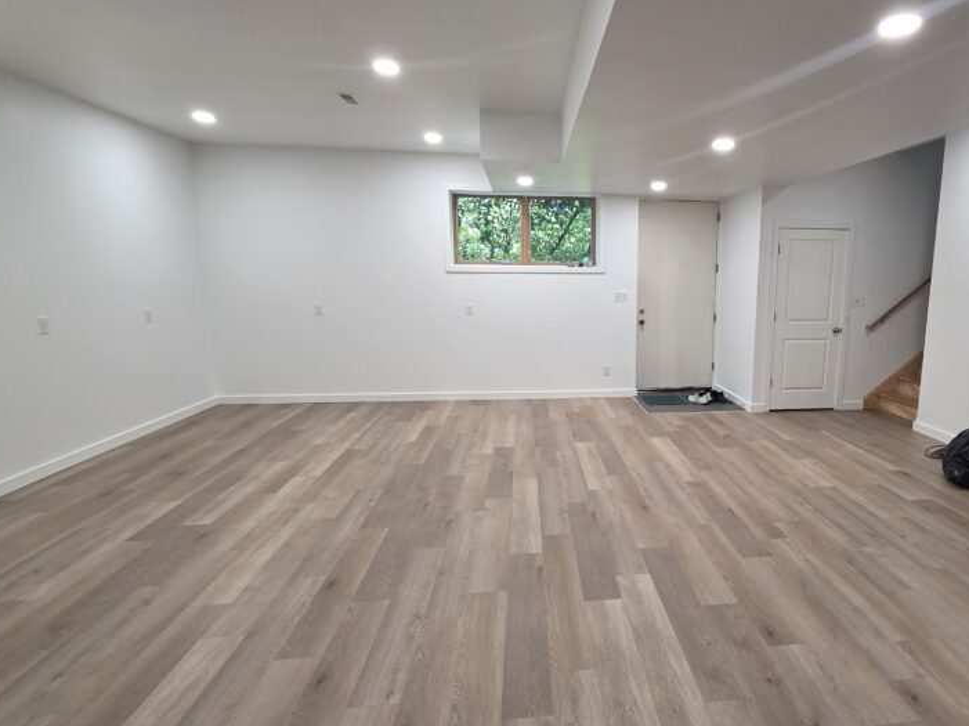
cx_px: 601
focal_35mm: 19
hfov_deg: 83.2
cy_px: 373
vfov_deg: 68.6
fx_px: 532
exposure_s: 1/60
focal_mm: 2.2
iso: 160
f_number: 2.2
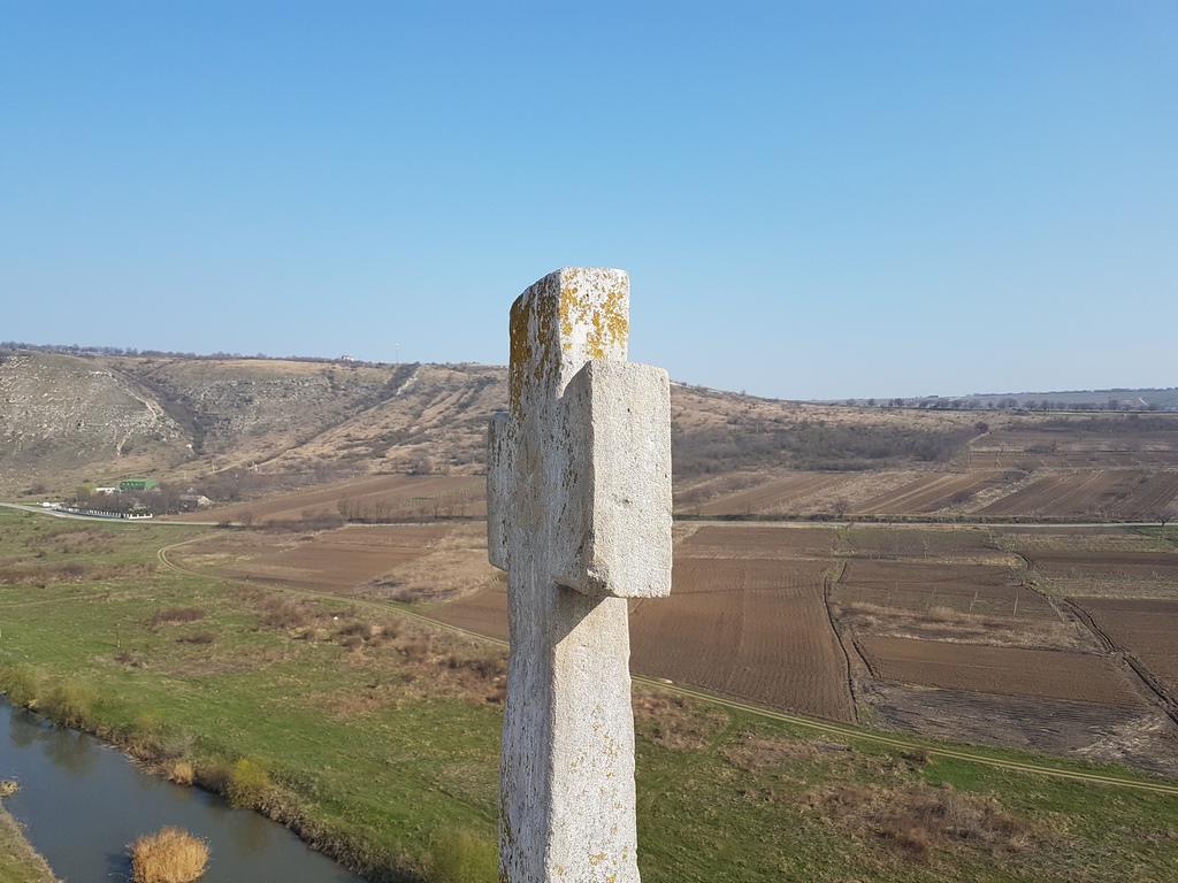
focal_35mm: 26
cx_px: 589
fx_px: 885
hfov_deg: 67.3
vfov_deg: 53.1
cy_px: 442
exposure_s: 1/1768
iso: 40
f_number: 1.7
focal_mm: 4.2
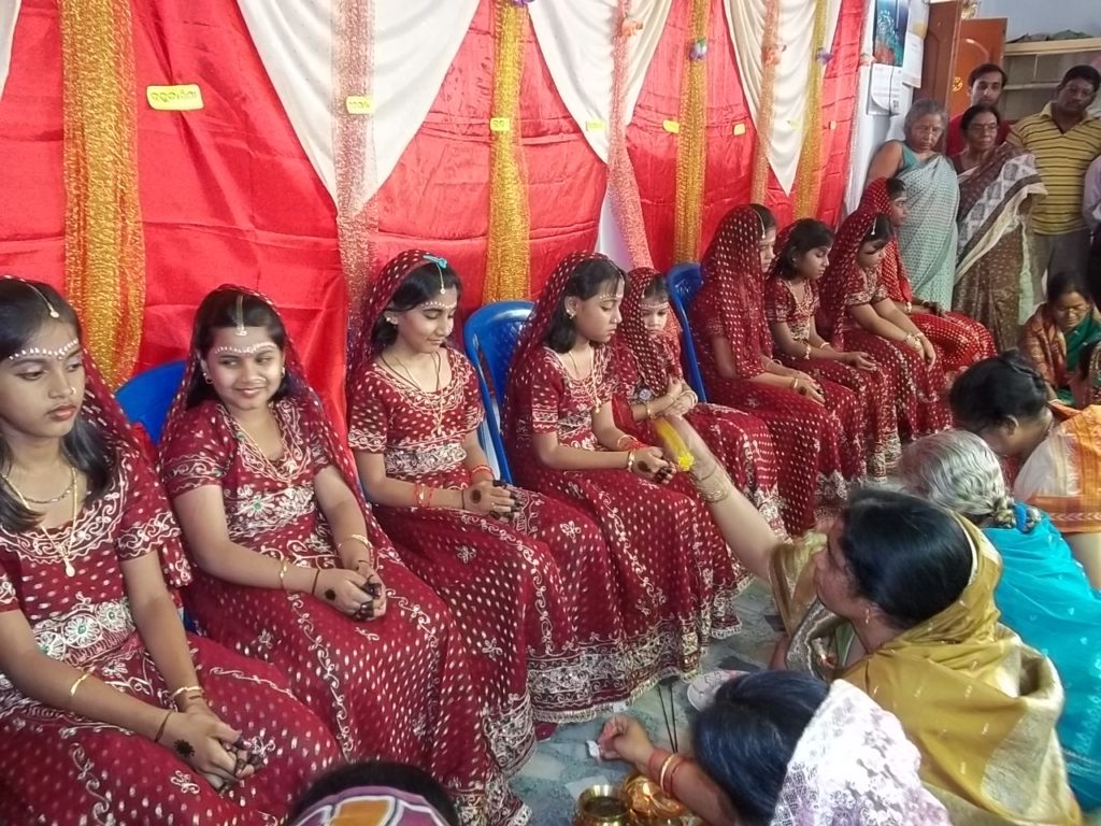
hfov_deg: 56.8
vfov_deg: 44.2
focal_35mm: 32
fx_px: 1018
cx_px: 550
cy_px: 413
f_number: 2.9
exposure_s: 1/30
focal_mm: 5.7
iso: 160
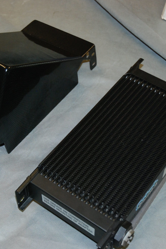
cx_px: 58
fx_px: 482
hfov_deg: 19.5
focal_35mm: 70
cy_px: 124
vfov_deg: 28.9
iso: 640
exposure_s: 1/60
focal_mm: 31
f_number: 4.5
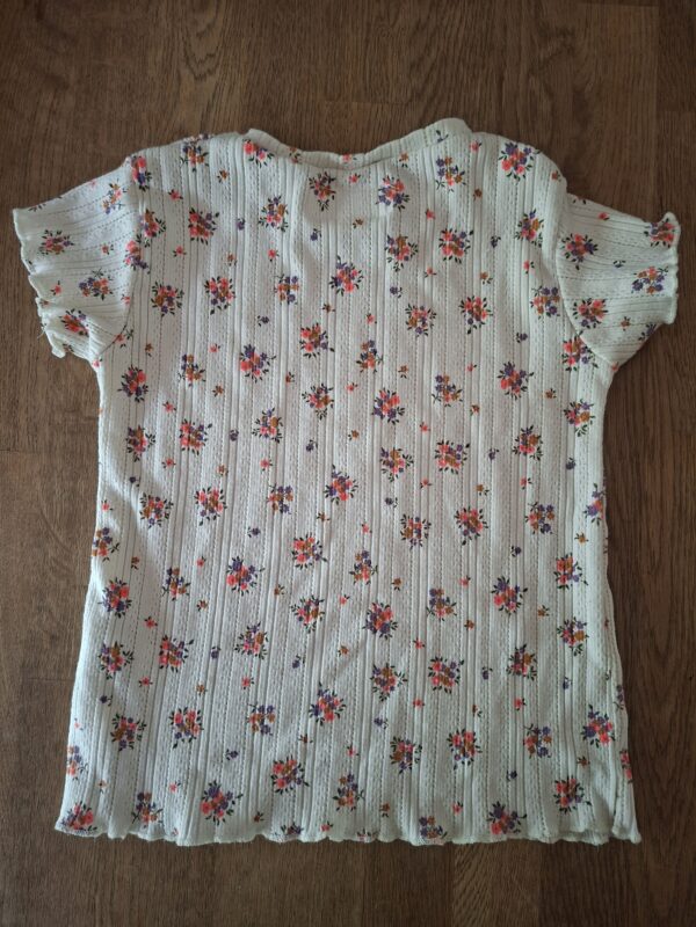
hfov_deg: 58.9
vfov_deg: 73.9
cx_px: 348
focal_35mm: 23
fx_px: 617
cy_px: 464
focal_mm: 5.54
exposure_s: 1/50
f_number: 1.8
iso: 320
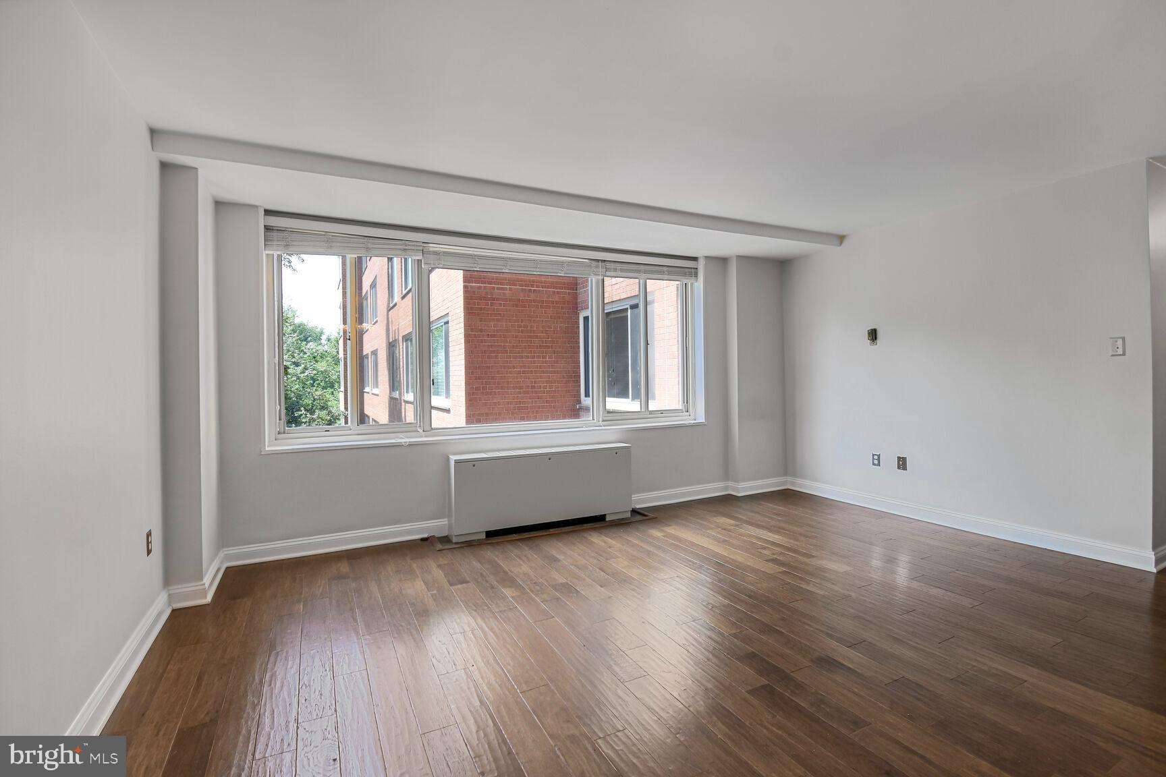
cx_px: 583
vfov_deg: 77.3
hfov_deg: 100.4
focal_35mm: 15
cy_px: 388
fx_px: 486
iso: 200
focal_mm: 10
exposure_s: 1/8
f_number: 8
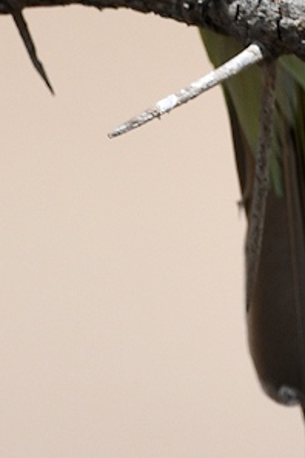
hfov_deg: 0.4
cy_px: -76
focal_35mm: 3619
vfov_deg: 0.6
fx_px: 45988
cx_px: 166
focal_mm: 700
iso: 250
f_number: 7.1
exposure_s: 1/1250
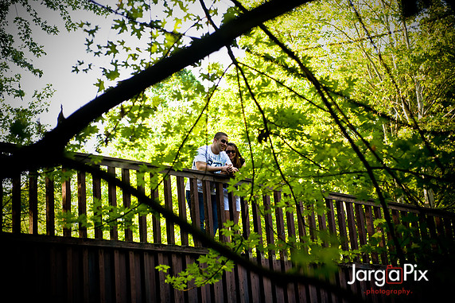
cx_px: 225
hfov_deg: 28.5
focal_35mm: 71
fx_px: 897
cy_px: 153
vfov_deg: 19.2
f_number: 4
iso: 400
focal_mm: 70
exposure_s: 1/320
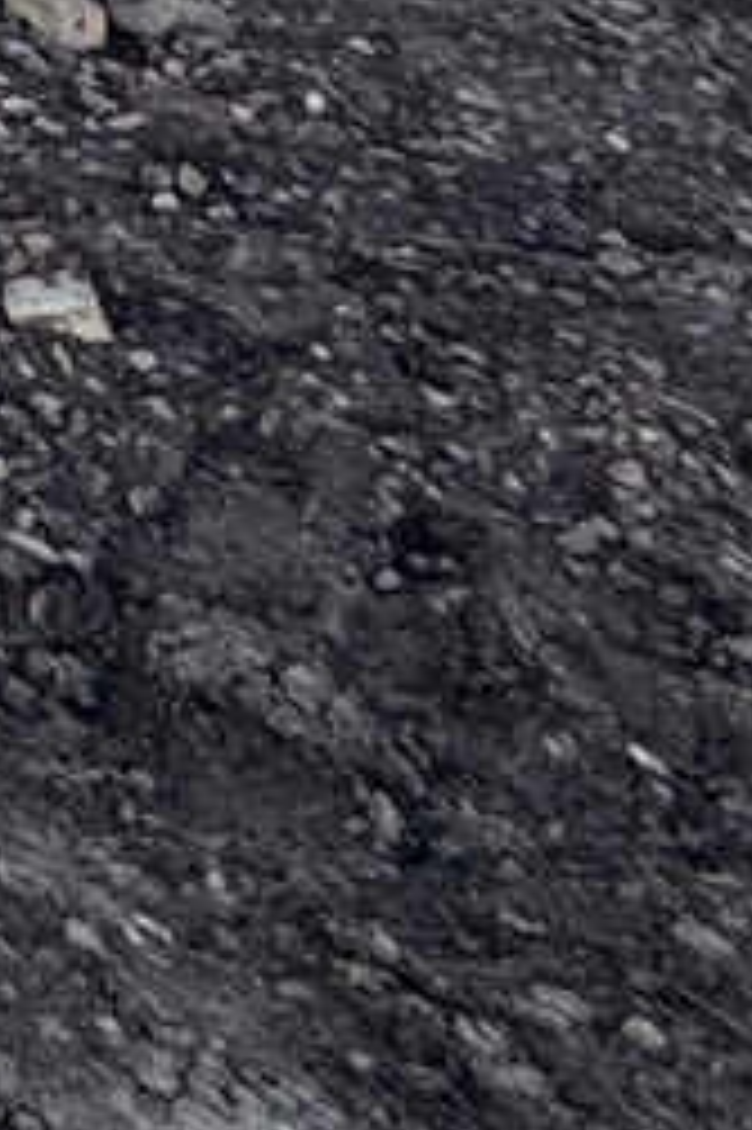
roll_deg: +0.8
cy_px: -1891
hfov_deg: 7.4
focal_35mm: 119
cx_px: -2441
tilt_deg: +5.5
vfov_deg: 12.1
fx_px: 3734
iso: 40
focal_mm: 2.22
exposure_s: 1/445
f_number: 2.2
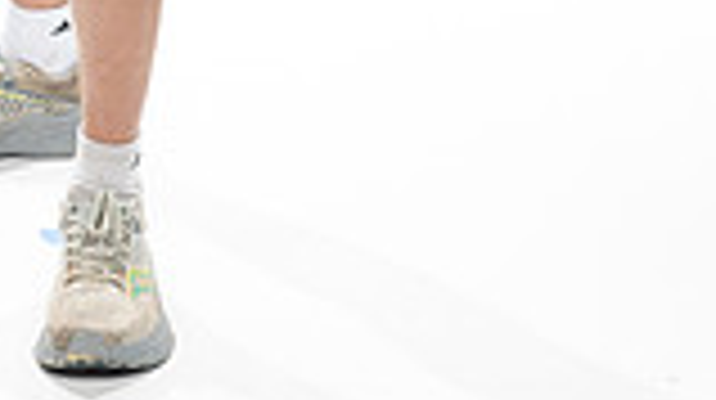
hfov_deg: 12.4
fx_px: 3262
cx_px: 95
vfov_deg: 6.7
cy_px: -521
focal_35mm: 172
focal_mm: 58
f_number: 7.1
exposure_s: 1/160
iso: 320
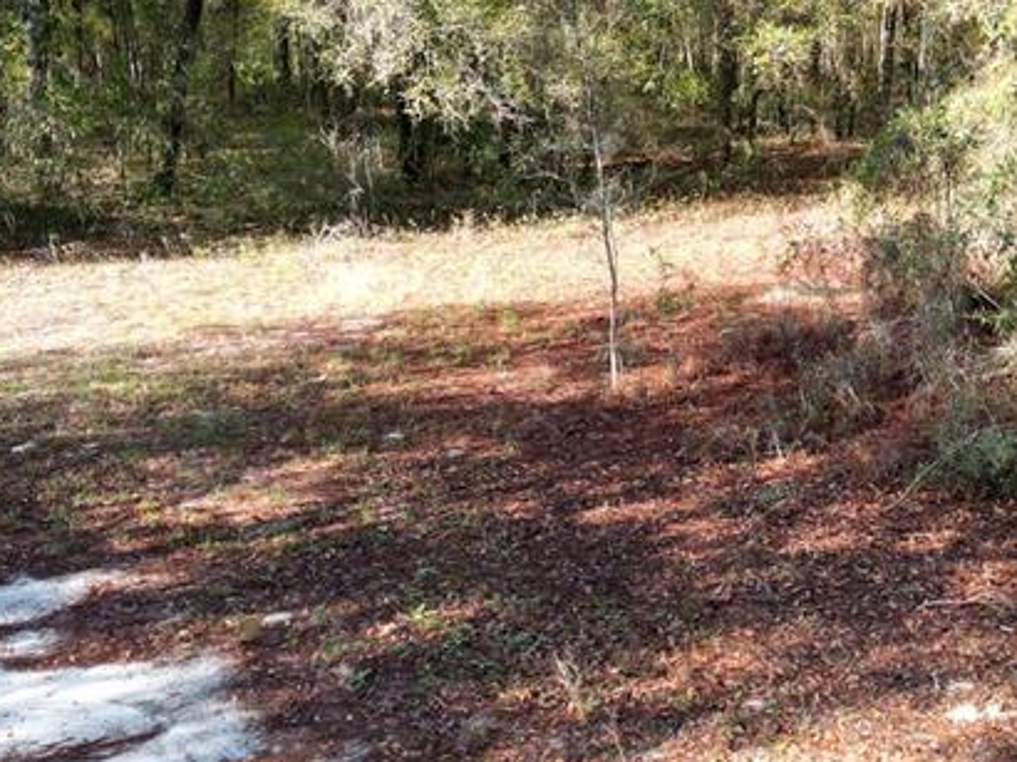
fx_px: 1762
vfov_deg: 24.3
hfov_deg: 31.9
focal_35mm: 60
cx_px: 682
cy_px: 263
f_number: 1.7
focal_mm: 6.72
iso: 200
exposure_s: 1/640
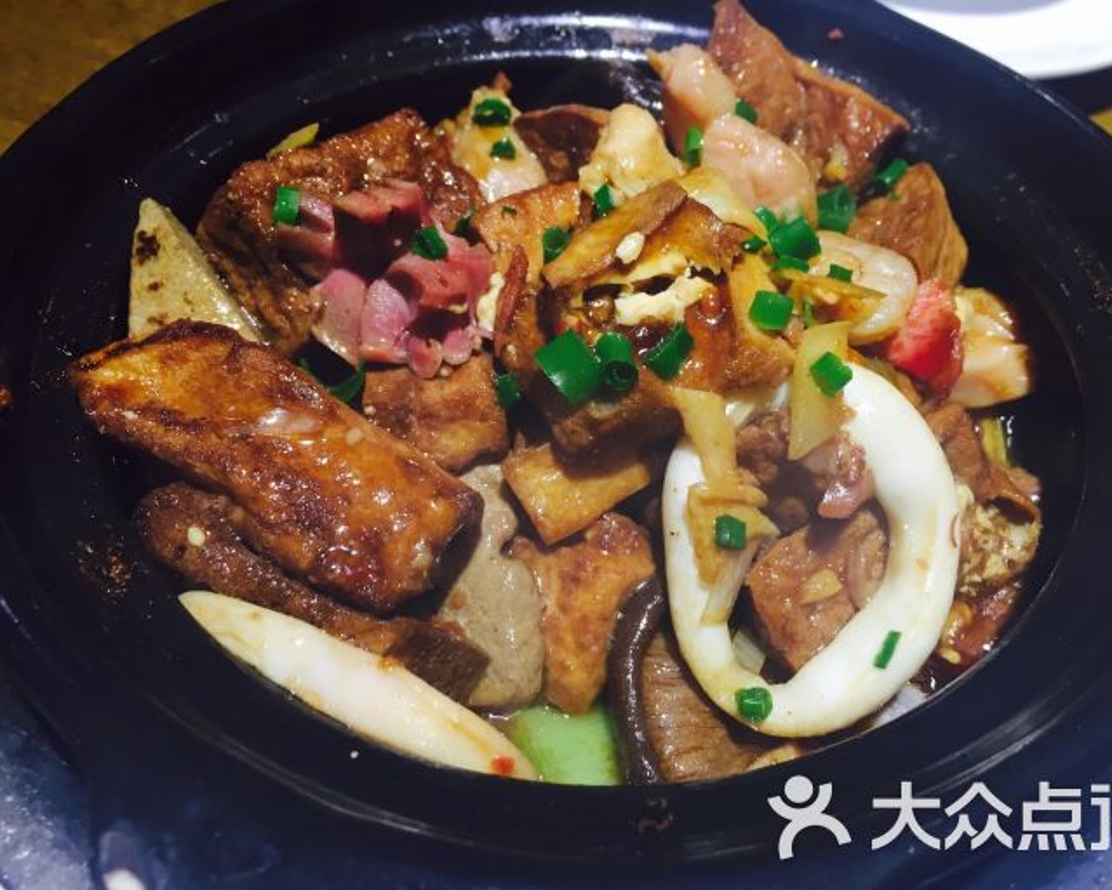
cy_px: 450
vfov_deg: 47.1
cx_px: 595
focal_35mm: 31
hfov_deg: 57.1
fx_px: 1020
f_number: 2.2
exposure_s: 1/33
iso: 80
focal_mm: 4.15
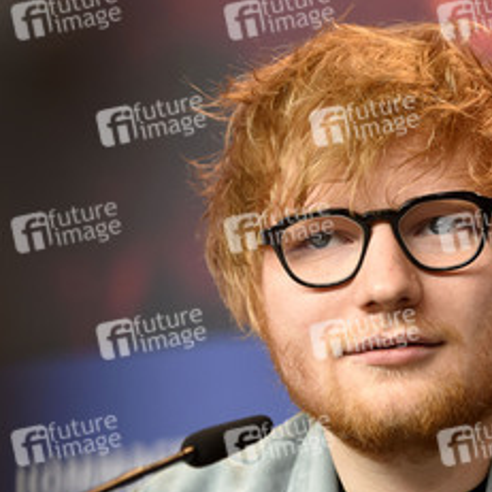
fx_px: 4888
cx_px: 308
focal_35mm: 304
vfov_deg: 5.8
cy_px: 281
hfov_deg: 5.8
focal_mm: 122
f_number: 3.2
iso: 640
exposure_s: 1/200
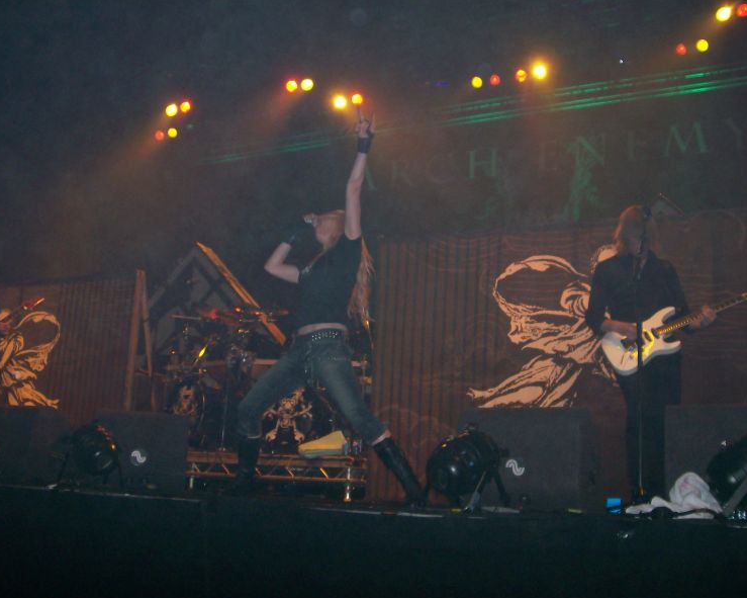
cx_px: 345
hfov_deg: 47.9
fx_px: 840
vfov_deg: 39.1
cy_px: 301
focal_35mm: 38
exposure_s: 1/64
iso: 80
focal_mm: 6
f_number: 2.7
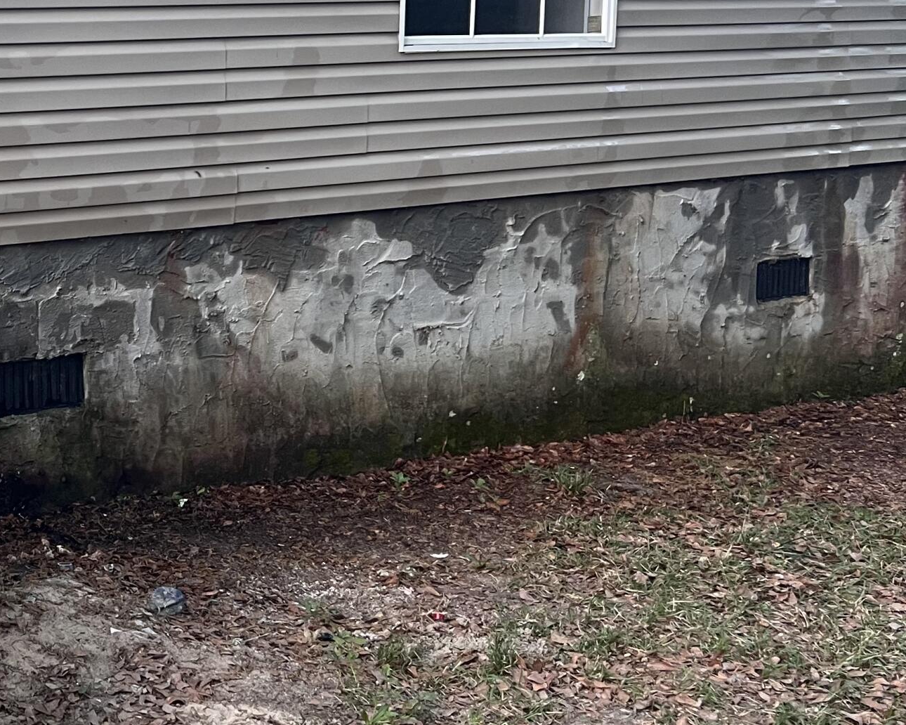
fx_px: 1582
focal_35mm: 59
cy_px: 235
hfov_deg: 29.3
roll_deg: +0.9
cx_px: -51
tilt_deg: -9.1
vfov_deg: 25.7
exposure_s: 1/60
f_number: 1.5
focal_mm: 5.7
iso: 160
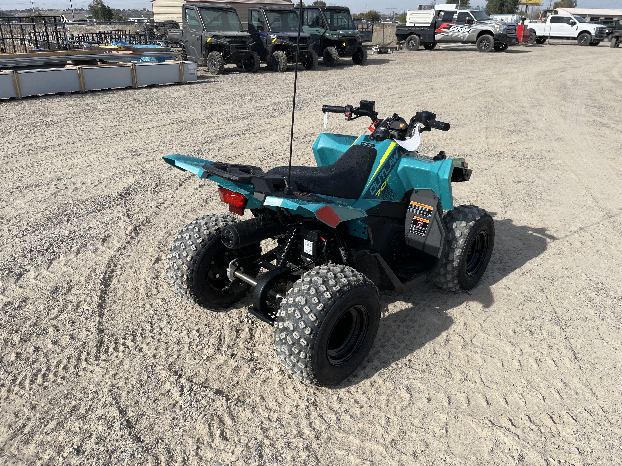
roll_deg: -0.1
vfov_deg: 53.1
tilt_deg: -23.7
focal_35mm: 26
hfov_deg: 67.3
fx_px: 467
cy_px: 233
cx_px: 311
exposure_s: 1/4016
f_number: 1.6
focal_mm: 5.1
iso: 50
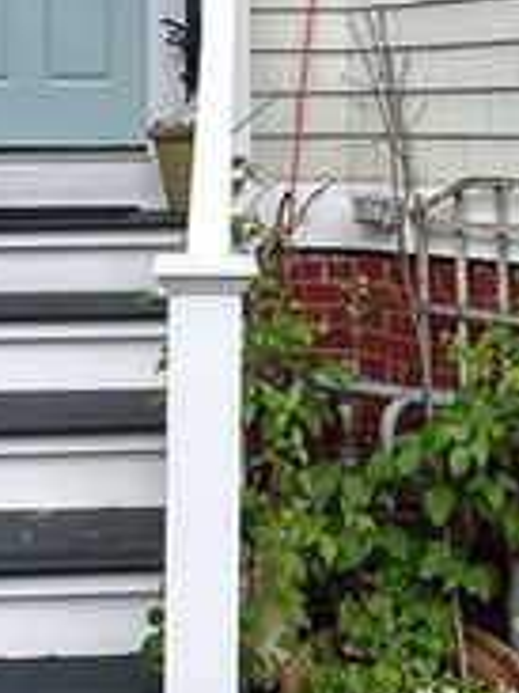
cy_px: 93
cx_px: 318
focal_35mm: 51
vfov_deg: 35.7
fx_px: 1021
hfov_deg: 28.4
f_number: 2.2
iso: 40
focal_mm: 2.22
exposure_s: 1/387
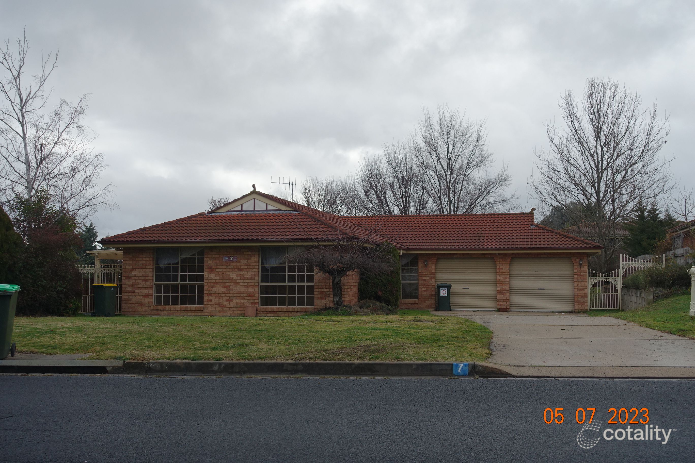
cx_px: 348
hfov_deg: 50.7
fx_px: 734
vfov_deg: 35.1
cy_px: 232
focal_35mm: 38
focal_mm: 13.92
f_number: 4
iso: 125
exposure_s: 1/400
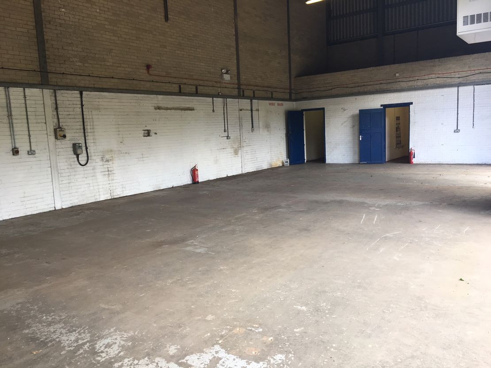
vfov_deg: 48.2
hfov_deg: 61.6
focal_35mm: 29
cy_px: 184
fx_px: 411
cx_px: 246
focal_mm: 4.15
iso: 40
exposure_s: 1/100
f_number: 2.2
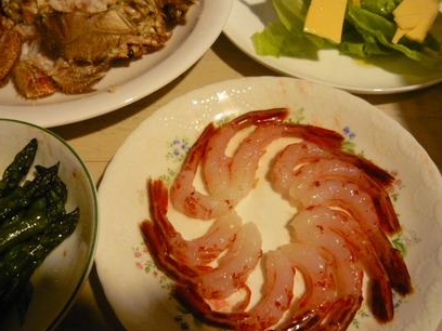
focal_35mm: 34
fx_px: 434
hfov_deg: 54.0
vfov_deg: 41.8
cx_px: 222
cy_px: 169
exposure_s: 1/13
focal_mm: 5.5
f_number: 2.8
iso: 400
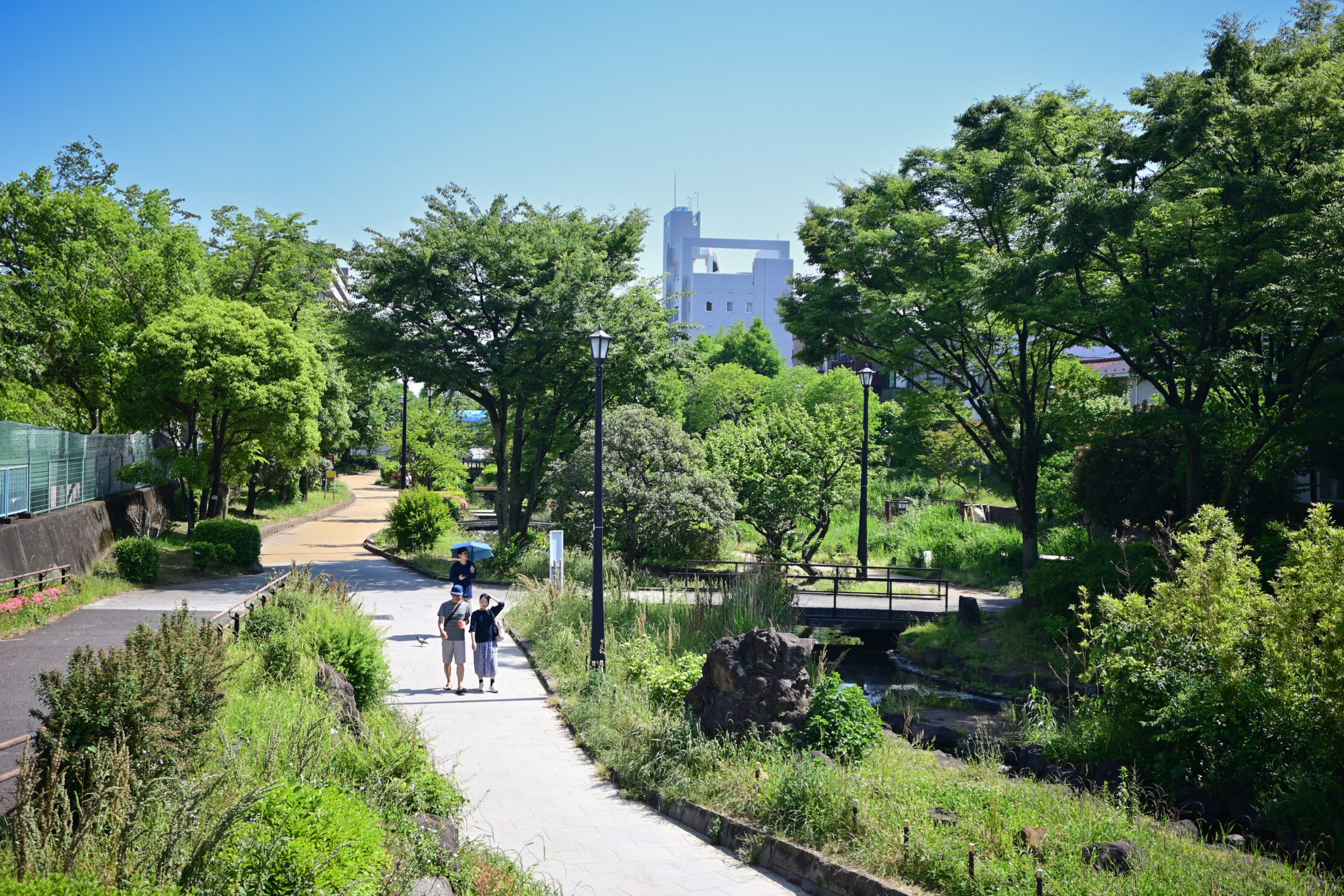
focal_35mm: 42
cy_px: 430
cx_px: 674
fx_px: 1568
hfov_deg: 46.4
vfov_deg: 31.9
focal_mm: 24
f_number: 2
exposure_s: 1/2500
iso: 100
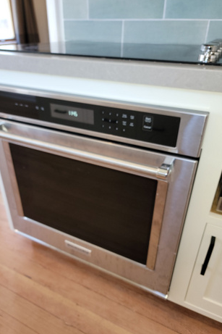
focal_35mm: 26
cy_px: 172
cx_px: 99
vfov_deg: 69.4
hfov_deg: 49.4
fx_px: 241
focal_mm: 6.7
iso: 100
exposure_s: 1/60
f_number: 1.8
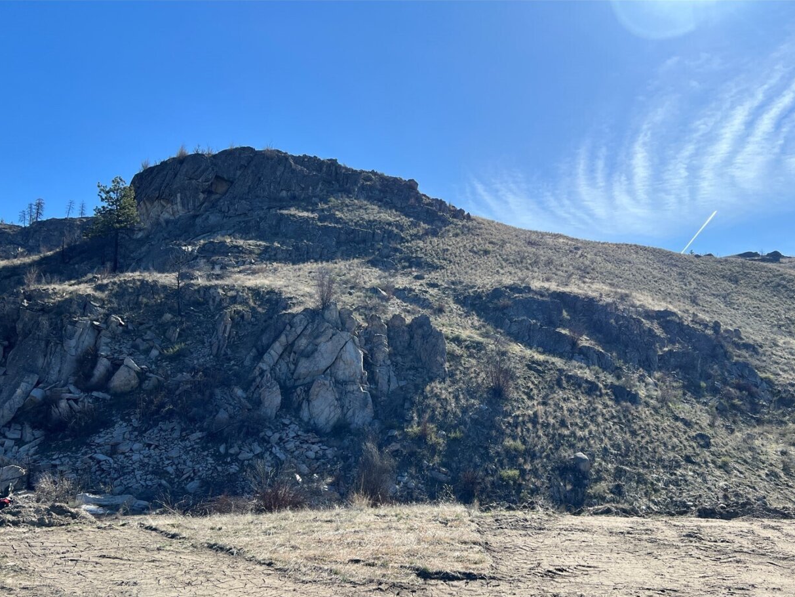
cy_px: 344
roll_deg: -0.1
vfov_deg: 46.7
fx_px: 689
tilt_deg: +7.1
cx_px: 445
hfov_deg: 59.8
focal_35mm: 30
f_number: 1.5
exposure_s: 1/4115
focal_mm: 5.7
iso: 50
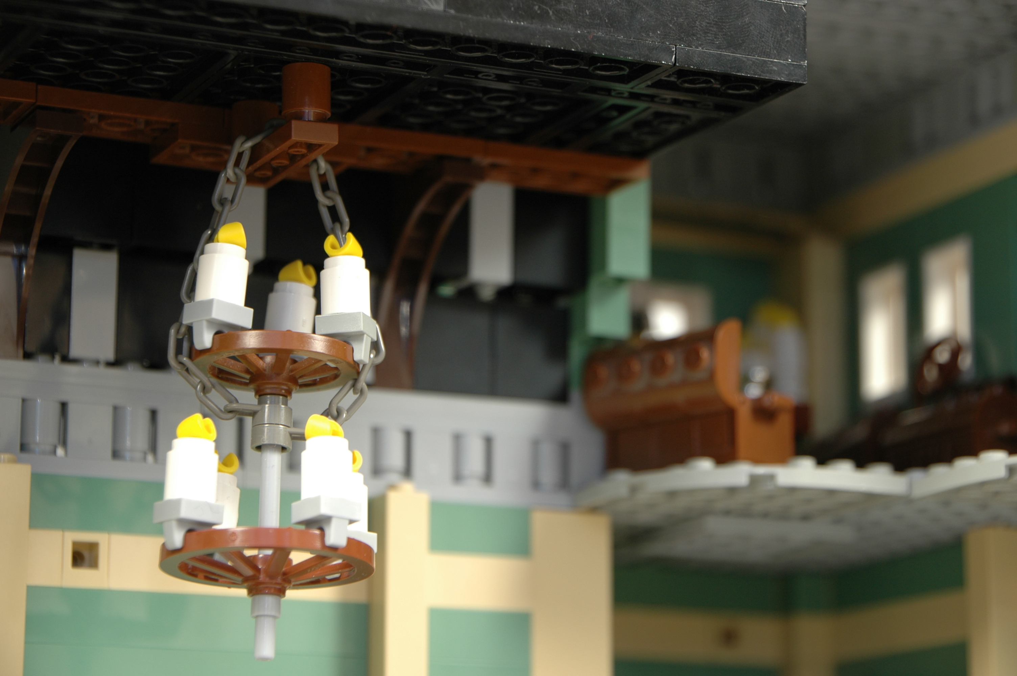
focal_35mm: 117
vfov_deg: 11.7
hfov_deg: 17.5
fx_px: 3302
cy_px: 338
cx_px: 508
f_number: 5.3
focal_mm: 78
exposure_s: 1/20
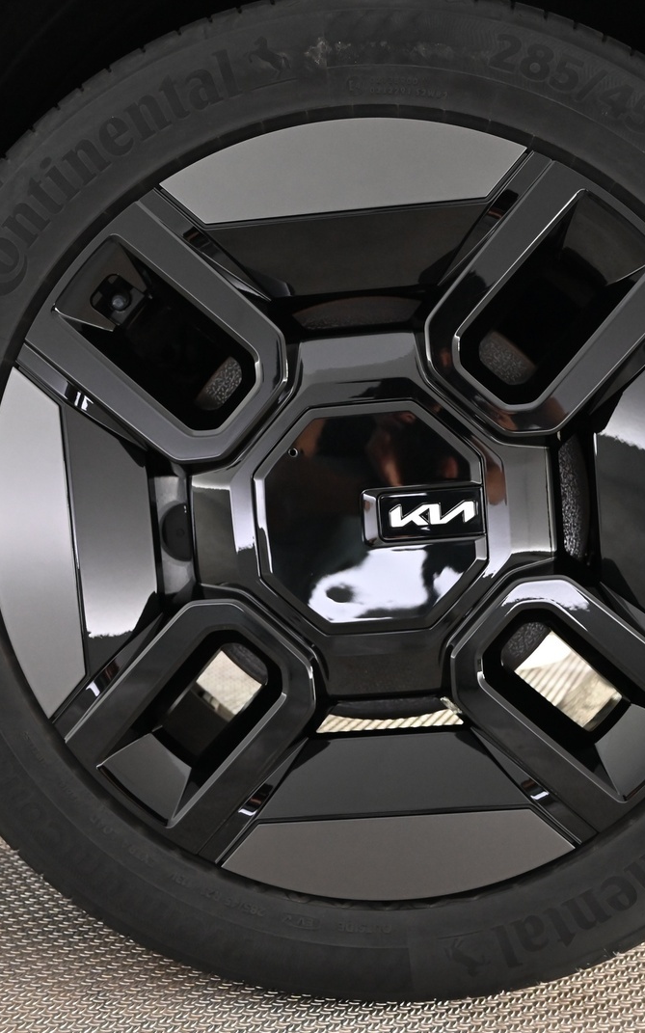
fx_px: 1041
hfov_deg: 34.4
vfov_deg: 52.8
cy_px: 520
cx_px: 348
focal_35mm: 37
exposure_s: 1/125
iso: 2800
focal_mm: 24
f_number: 4
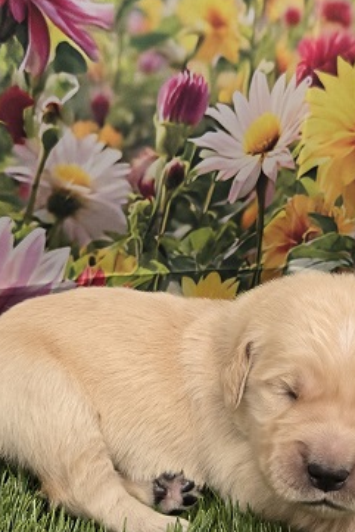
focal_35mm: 53
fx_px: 783
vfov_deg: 37.5
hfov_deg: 25.4
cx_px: 231
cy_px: 246
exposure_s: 1/96.1
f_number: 1.8
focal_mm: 5.4
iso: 250
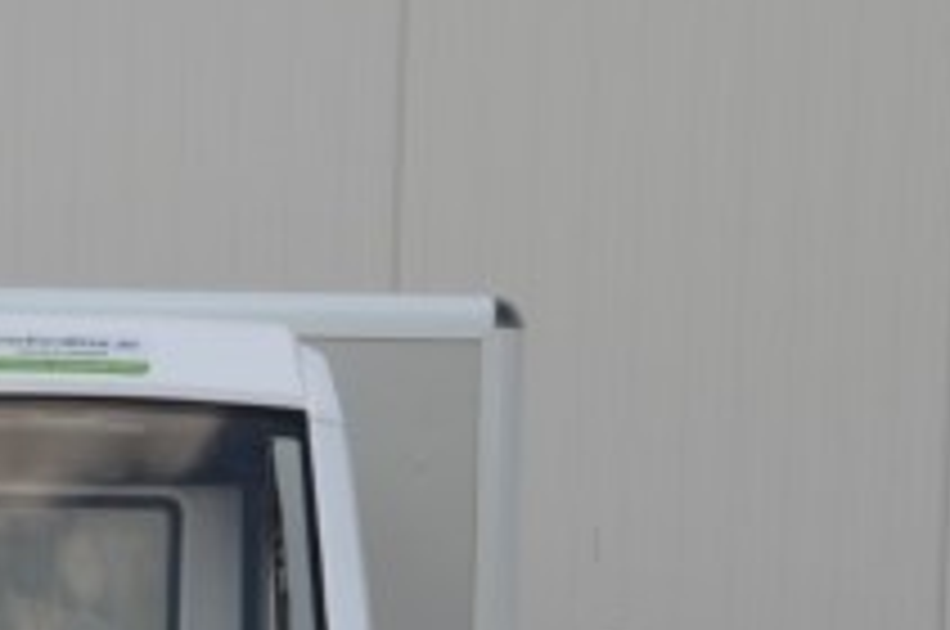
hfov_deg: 12.4
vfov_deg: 8.1
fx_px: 4347
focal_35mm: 165
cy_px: 1066
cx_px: 83
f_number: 8
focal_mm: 32
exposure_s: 1/250
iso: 200
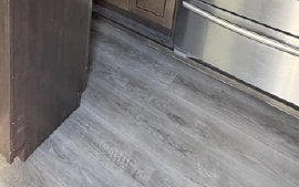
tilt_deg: -15.2
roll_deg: -0.8
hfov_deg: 42.4
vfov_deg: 23.1
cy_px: -101
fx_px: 359
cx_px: 43
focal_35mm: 44
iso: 400
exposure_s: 1/60
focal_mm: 2.22
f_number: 2.2
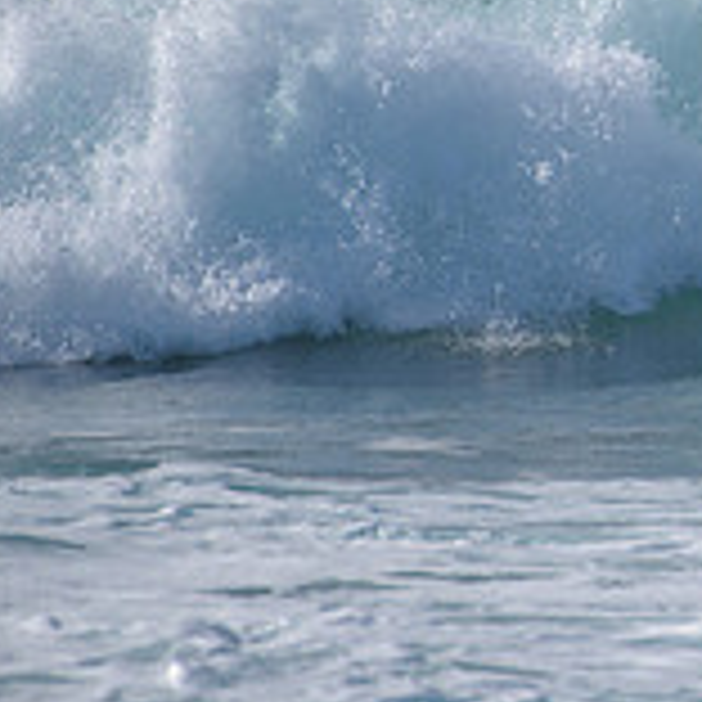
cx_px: 1282
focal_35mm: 1606
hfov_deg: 1.1
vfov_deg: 1.1
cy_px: 115
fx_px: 36848
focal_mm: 500
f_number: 5.6
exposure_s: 1/2000
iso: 160
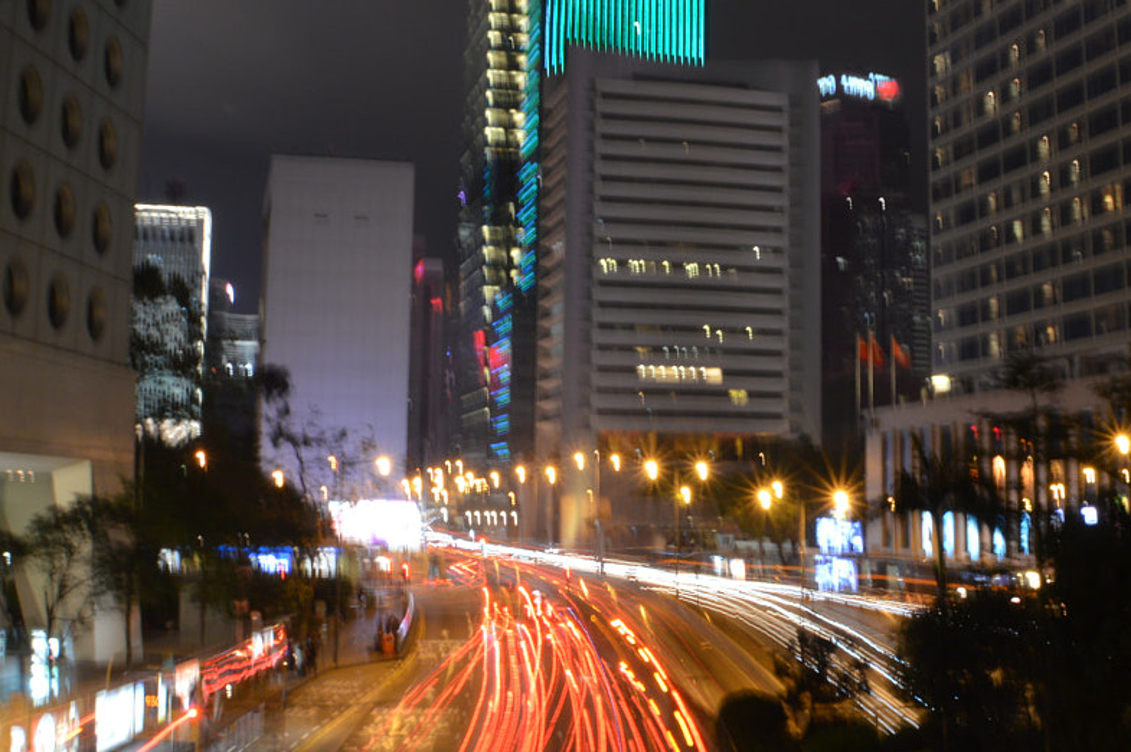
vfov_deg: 24.5
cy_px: 282
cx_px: 681
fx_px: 1726
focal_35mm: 55
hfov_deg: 36.1
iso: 100
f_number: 20
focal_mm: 18
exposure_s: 20
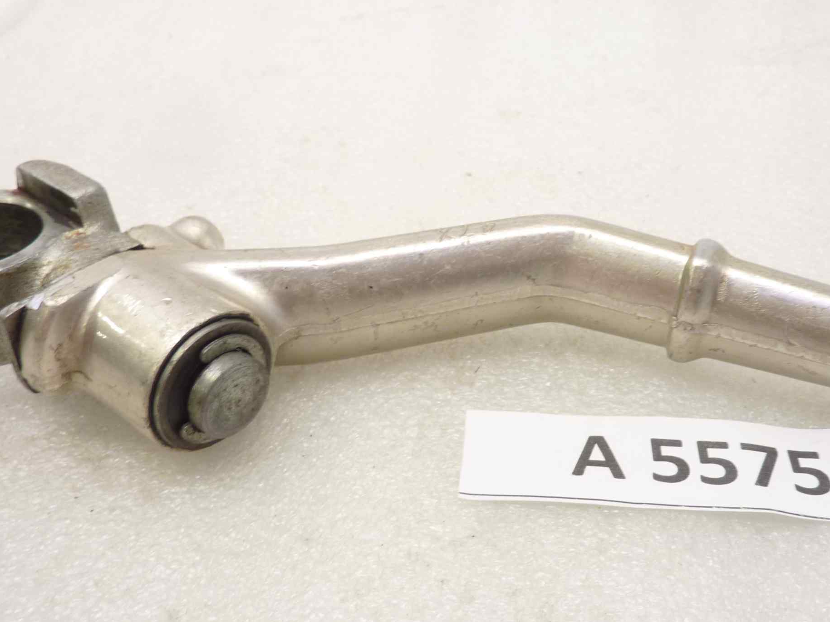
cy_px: 330
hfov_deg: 52.5
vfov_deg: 40.7
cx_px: 464
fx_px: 839
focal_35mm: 35
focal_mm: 4.1
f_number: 3.3
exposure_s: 1/15
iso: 80
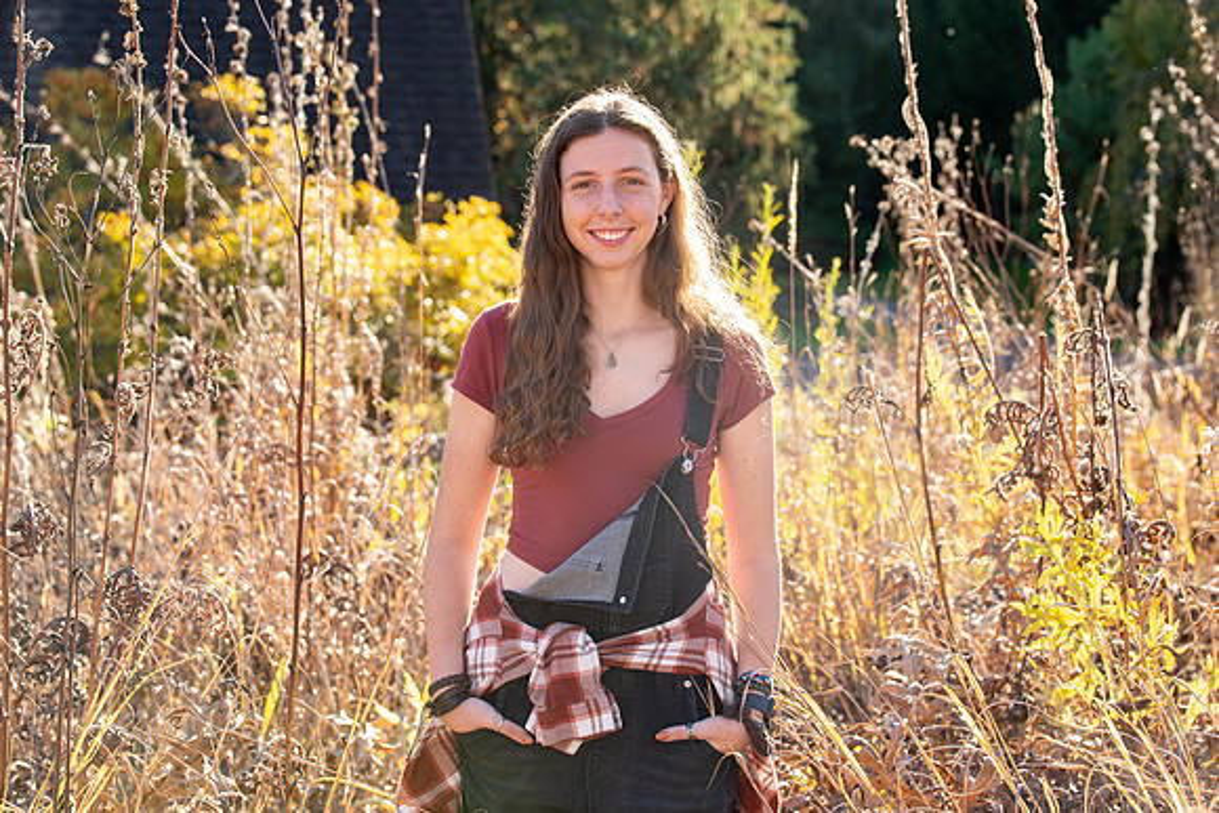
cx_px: 628
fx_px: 2794
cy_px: 394
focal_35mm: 82
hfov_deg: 24.6
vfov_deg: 16.6
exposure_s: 1/200
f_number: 5.6
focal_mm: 80
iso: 250
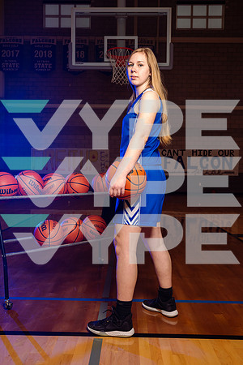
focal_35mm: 36
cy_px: 182
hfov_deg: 36.9
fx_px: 364
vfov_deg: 53.1
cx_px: 122
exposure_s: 1/200
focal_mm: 36
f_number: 7.1
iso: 400
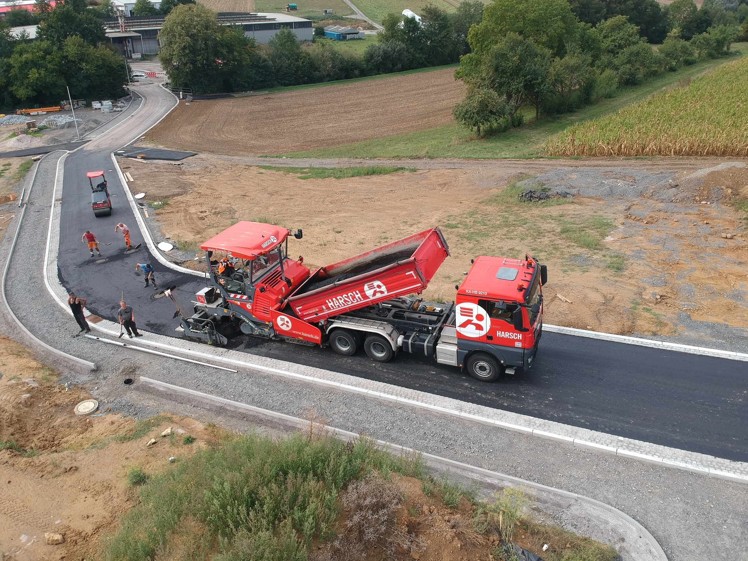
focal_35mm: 25
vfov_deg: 54.9
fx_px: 540
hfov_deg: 69.4
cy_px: 280
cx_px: 374
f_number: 2.6
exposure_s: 1/640
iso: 100
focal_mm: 4.49
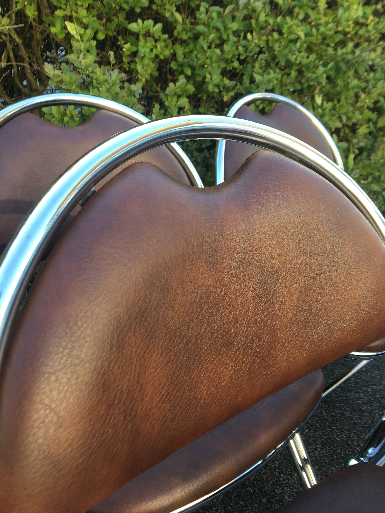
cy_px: 256
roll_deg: -1.5
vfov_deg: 61.7
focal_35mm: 29
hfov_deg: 48.2
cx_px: 192
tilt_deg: -25.1
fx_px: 430
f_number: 2.2
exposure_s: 1/100
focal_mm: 4.15
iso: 25
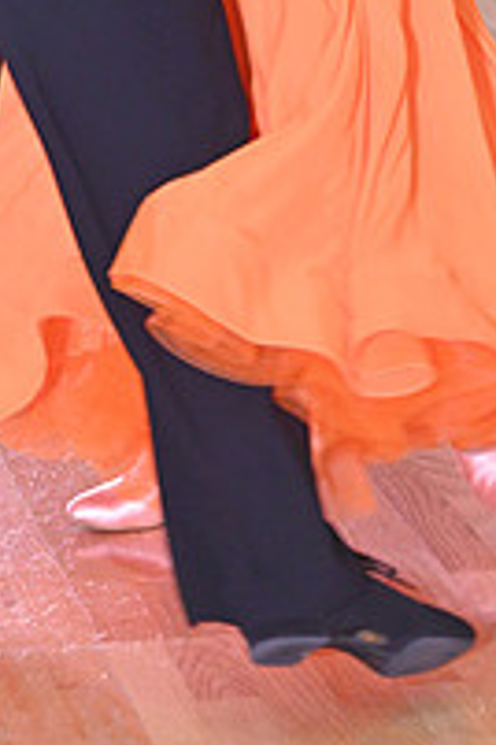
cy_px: -308
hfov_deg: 6.8
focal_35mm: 202
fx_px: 4174
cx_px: -2
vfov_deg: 9.9
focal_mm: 70
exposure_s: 1/320
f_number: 5
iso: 3200
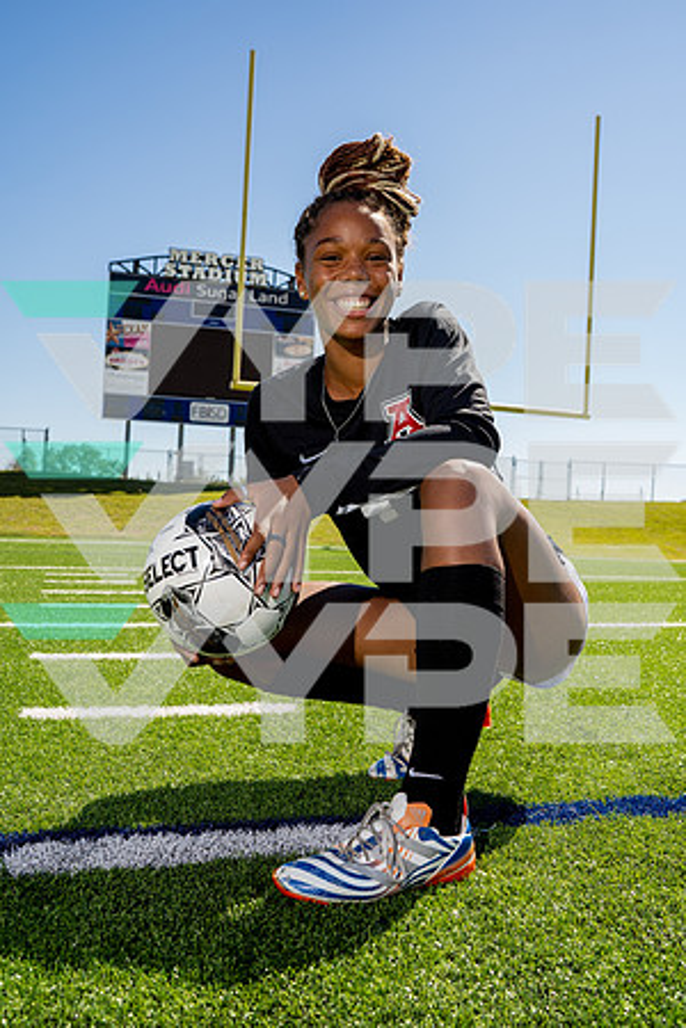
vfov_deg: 54.4
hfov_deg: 37.9
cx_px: 343
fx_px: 1000
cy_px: 514
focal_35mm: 35
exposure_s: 1/250
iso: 80
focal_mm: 35
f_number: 6.3
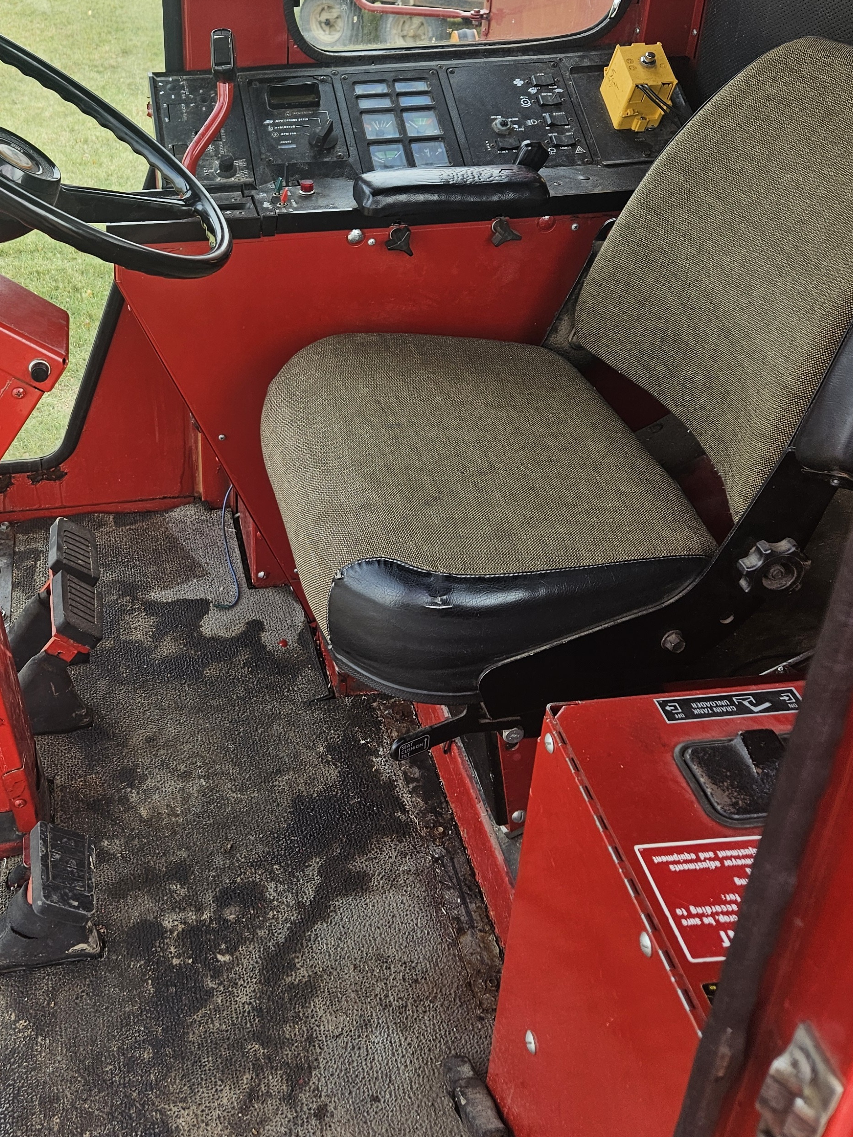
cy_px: 422
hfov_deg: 37.9
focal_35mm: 37
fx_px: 1215
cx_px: 232
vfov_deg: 49.6
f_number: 1.8
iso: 40
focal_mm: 5.4
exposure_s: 1/219
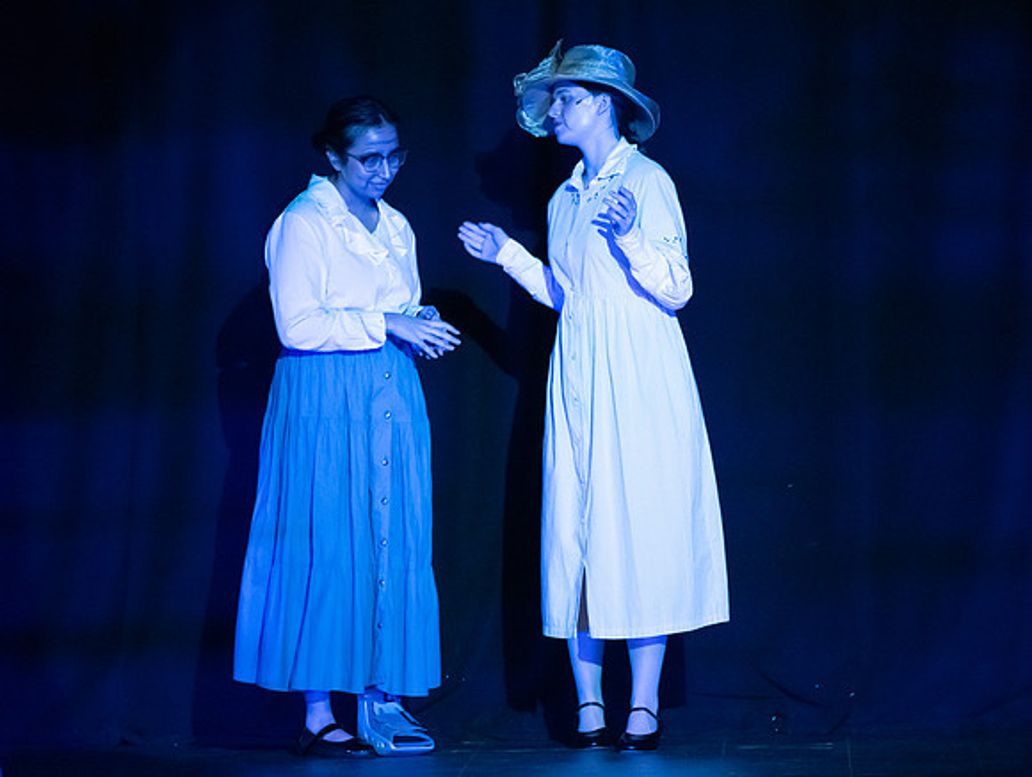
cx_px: 542
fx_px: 11847
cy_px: 345
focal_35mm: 397
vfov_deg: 3.8
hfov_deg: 5.0
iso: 16000
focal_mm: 300
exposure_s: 1/250
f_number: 2.8
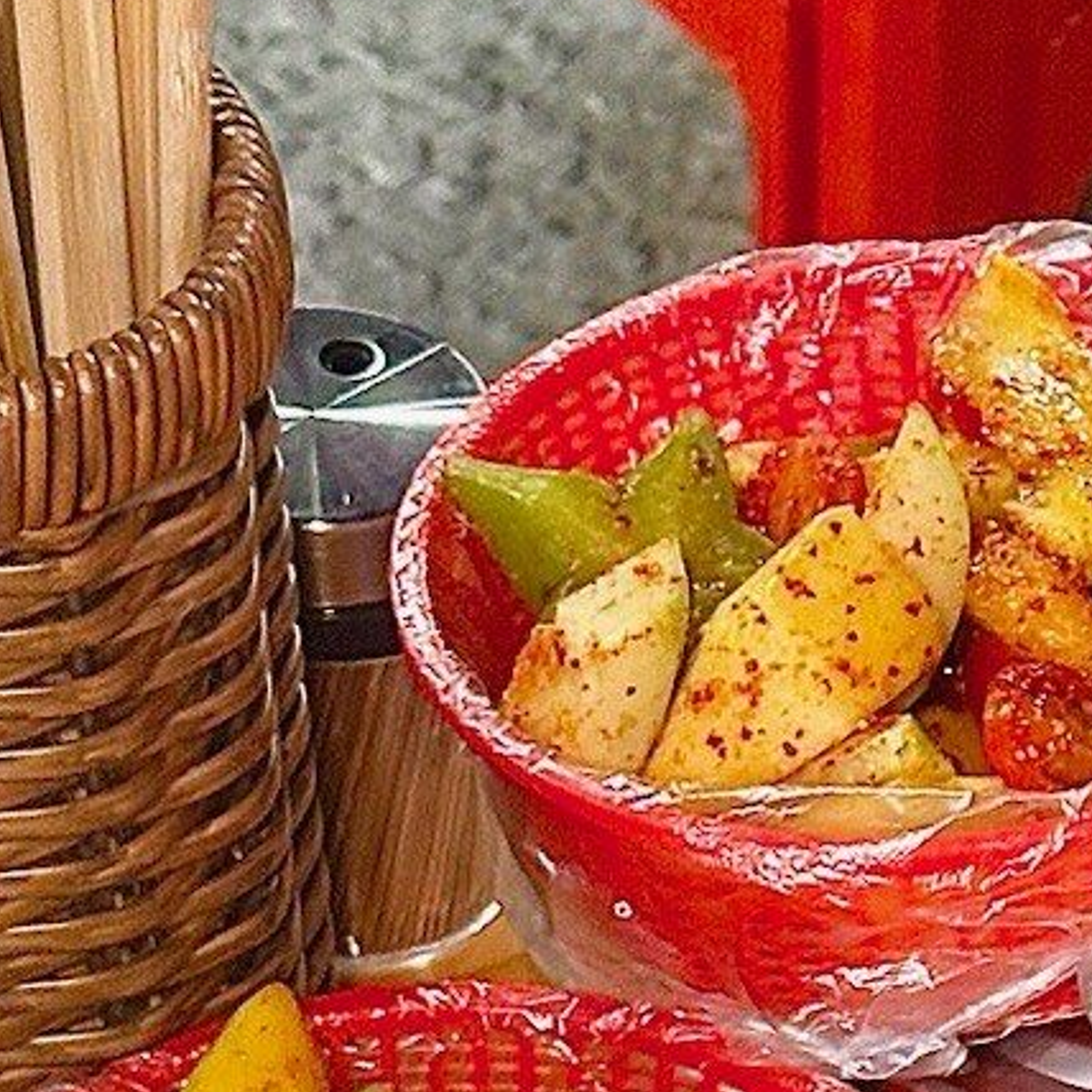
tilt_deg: -48.7
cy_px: 1959
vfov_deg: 8.3
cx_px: 1944
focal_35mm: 203
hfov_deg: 8.3
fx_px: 7245
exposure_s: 1/50
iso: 125
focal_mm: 6.86
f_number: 1.78
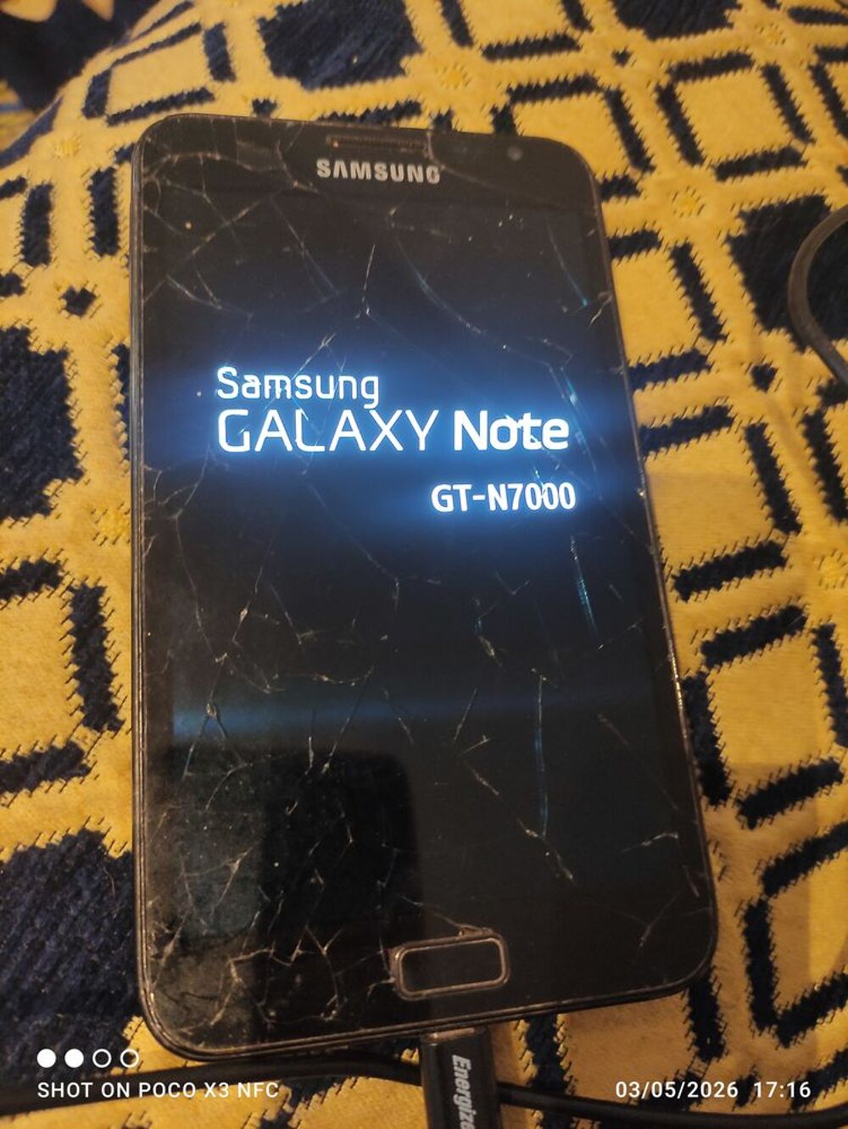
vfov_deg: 69.4
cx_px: 424
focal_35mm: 25
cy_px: 564
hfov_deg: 54.9
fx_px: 816
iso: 888
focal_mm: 5.43
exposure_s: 1/17
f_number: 1.89
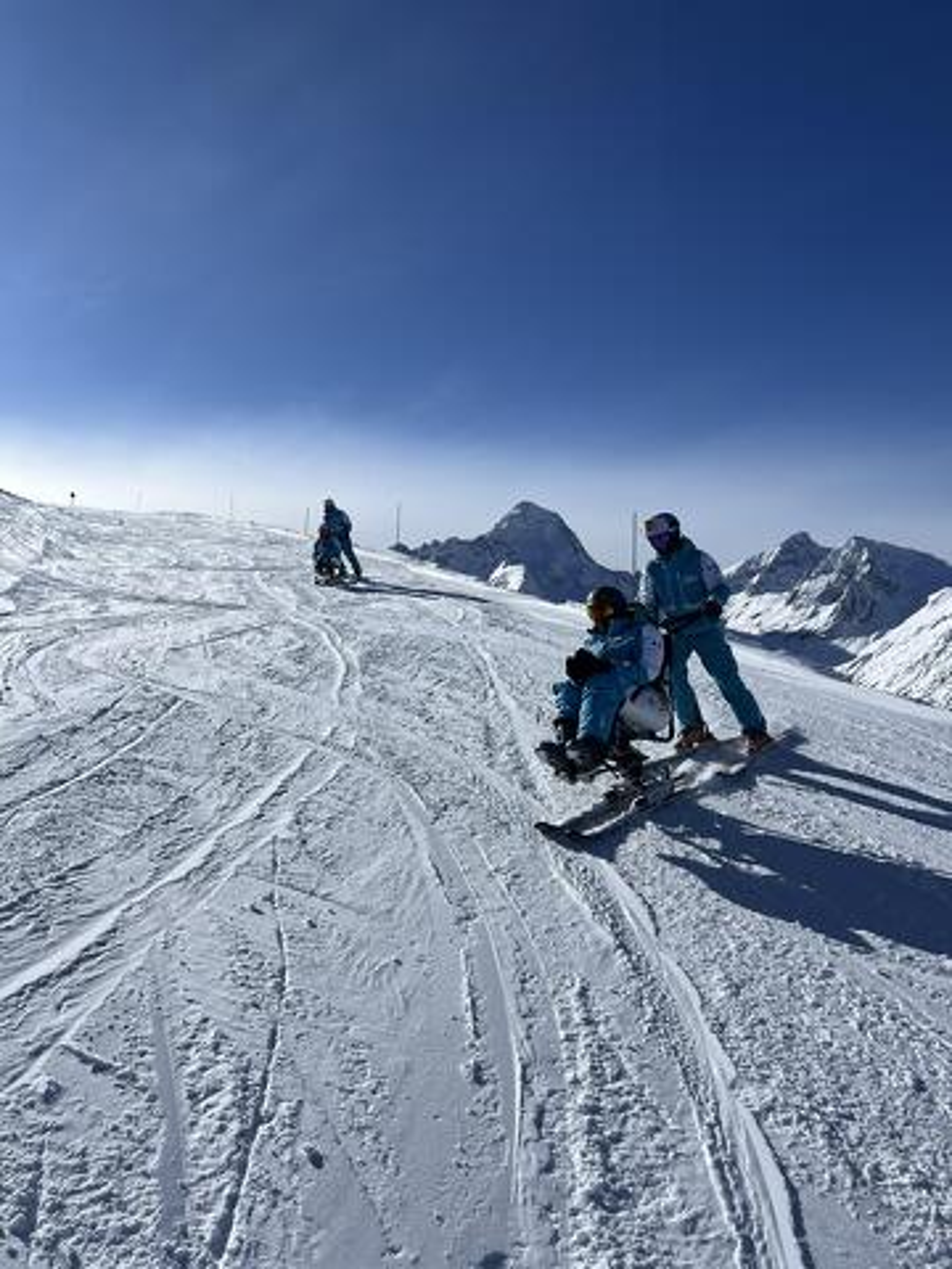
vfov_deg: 67.3
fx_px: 953
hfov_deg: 53.1
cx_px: 476
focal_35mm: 26
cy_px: 634
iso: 50
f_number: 1.5
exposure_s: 1/16393
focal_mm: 5.7
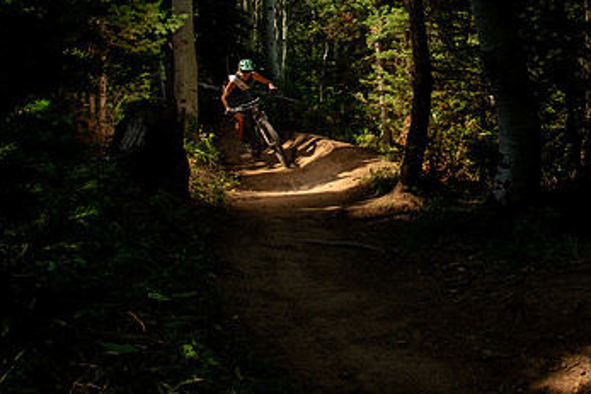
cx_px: 490
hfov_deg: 39.9
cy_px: 72
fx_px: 771
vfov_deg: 28.0
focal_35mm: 47
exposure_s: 1/320
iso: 500
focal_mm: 27
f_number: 10
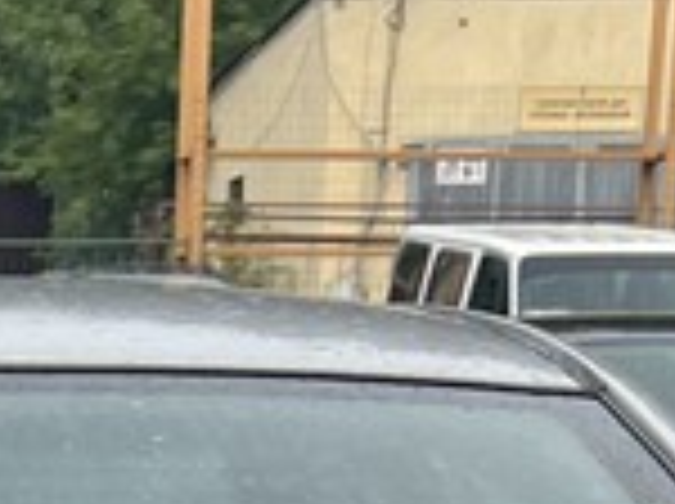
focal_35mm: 178
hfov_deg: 10.9
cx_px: -198
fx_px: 3465
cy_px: 1652
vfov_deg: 7.2
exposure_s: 1/2762
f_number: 1.5
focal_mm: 5.7
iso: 50
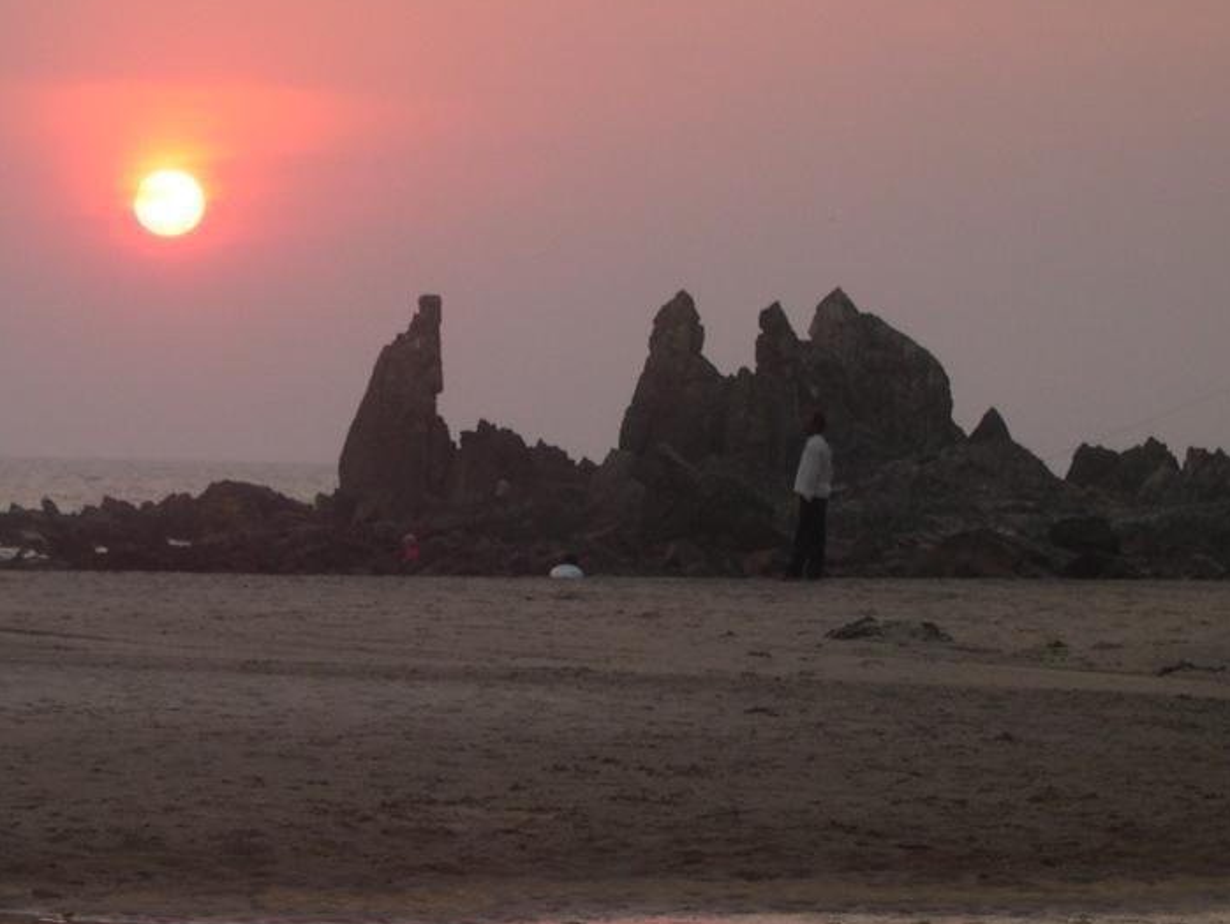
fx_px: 7429
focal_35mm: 209
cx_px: 307
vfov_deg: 7.1
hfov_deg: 9.4
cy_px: 545
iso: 100
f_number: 4.9
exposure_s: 1/81.5
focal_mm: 24
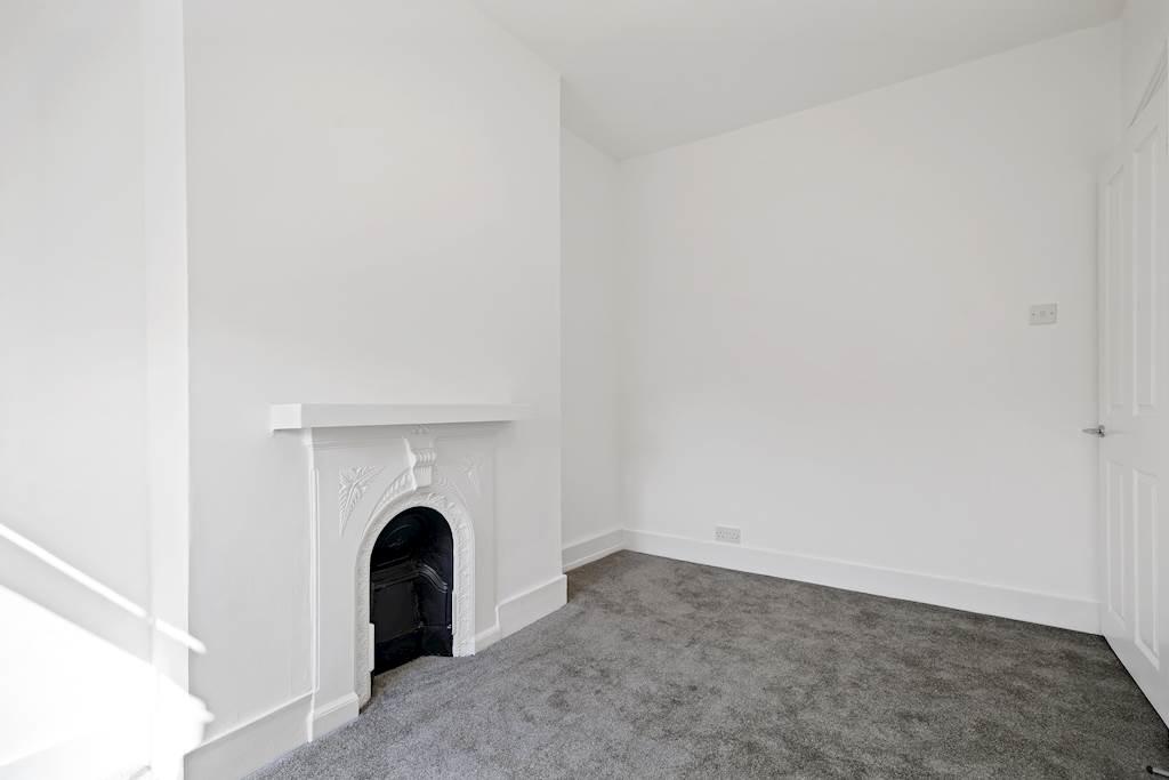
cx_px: 584
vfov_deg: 77.3
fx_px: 487
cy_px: 390
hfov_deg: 100.4
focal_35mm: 15
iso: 100
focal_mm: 15
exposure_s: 1/13
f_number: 11
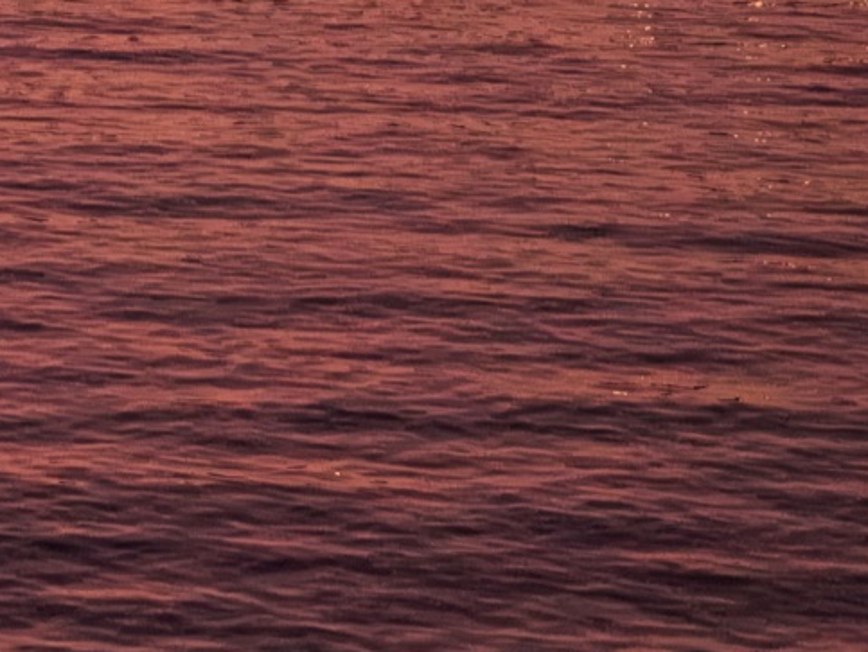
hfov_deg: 10.3
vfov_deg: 8.6
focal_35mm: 167
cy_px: -524
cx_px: -1191
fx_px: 4191
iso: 25600
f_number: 3.5
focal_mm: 35
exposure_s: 1/160
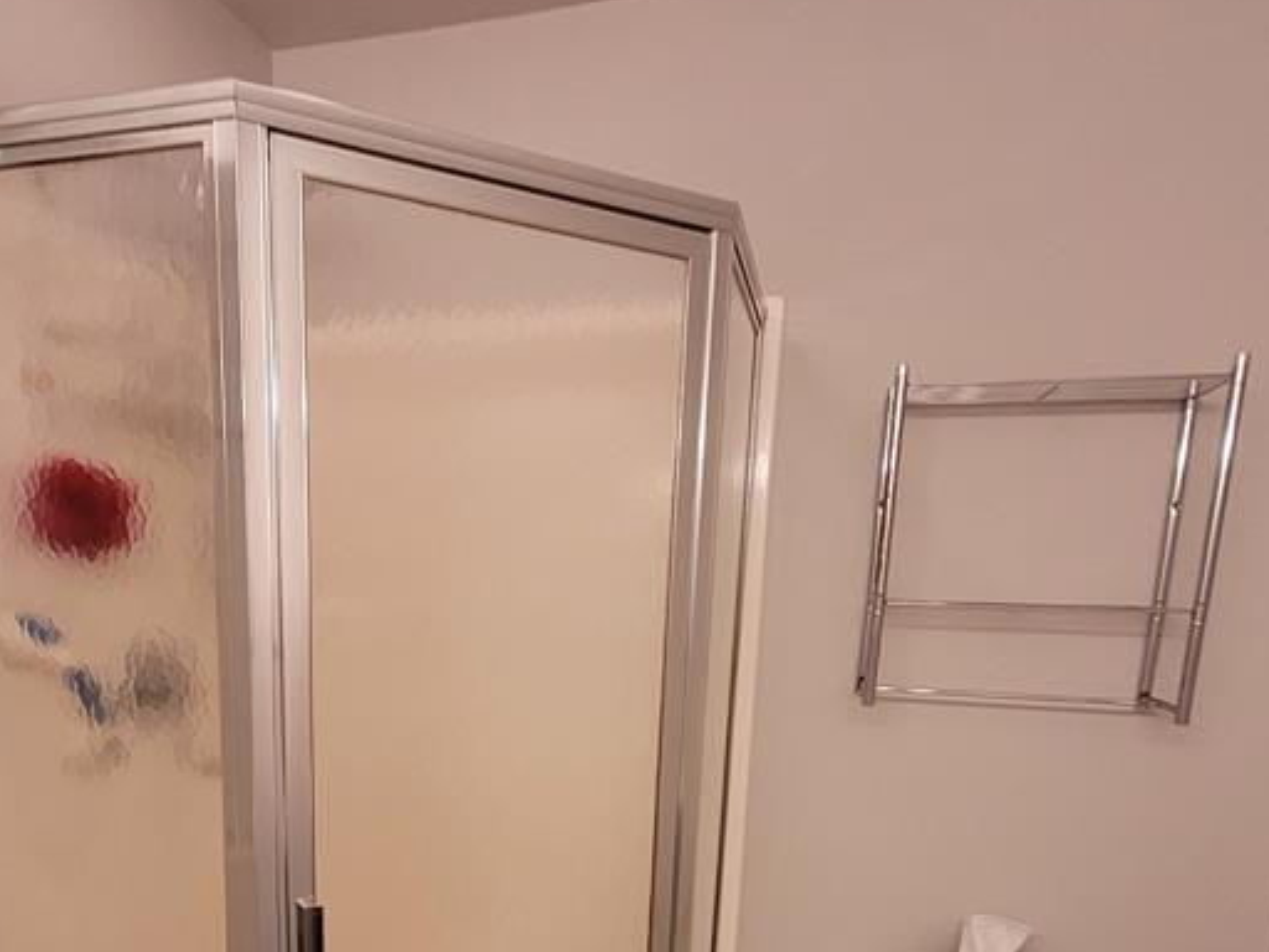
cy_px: 796
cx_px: 491
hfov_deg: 66.5
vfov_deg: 49.2
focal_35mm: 26
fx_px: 953
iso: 250
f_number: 2.2
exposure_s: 1/60
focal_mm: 1.74
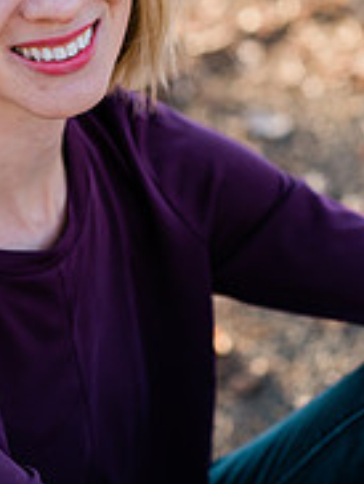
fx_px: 2826
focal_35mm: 202
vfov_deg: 9.8
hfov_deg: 7.4
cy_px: 215
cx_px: 93
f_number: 3.2
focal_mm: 85
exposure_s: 1/320
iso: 125
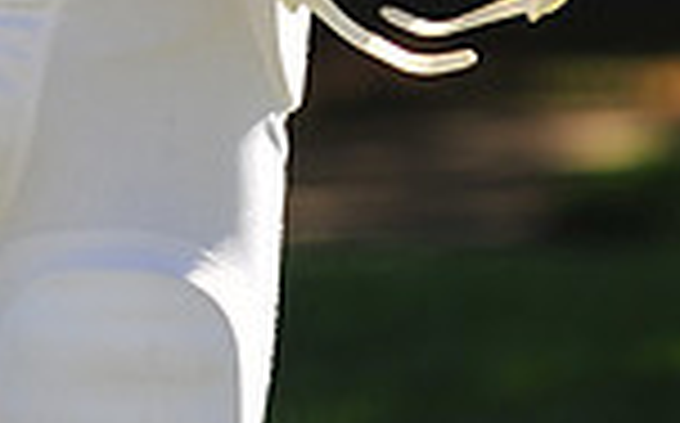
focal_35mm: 686
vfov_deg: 1.9
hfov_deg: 3.1
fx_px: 12699
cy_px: -648
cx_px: 36
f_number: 4.5
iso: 200
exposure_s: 1/1000
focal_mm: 175
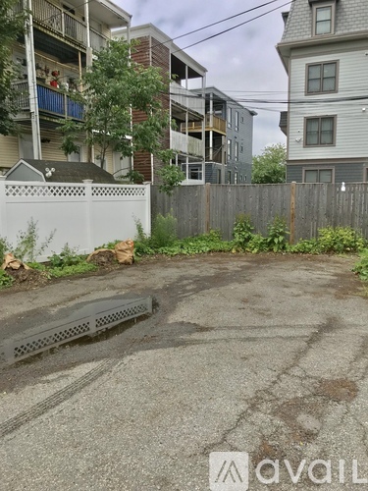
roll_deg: -1.1
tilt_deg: -6.6
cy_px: 246
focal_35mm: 28
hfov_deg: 49.7
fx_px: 397
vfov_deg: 63.4
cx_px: 184
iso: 20
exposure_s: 1/2037
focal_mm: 3.99
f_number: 1.8
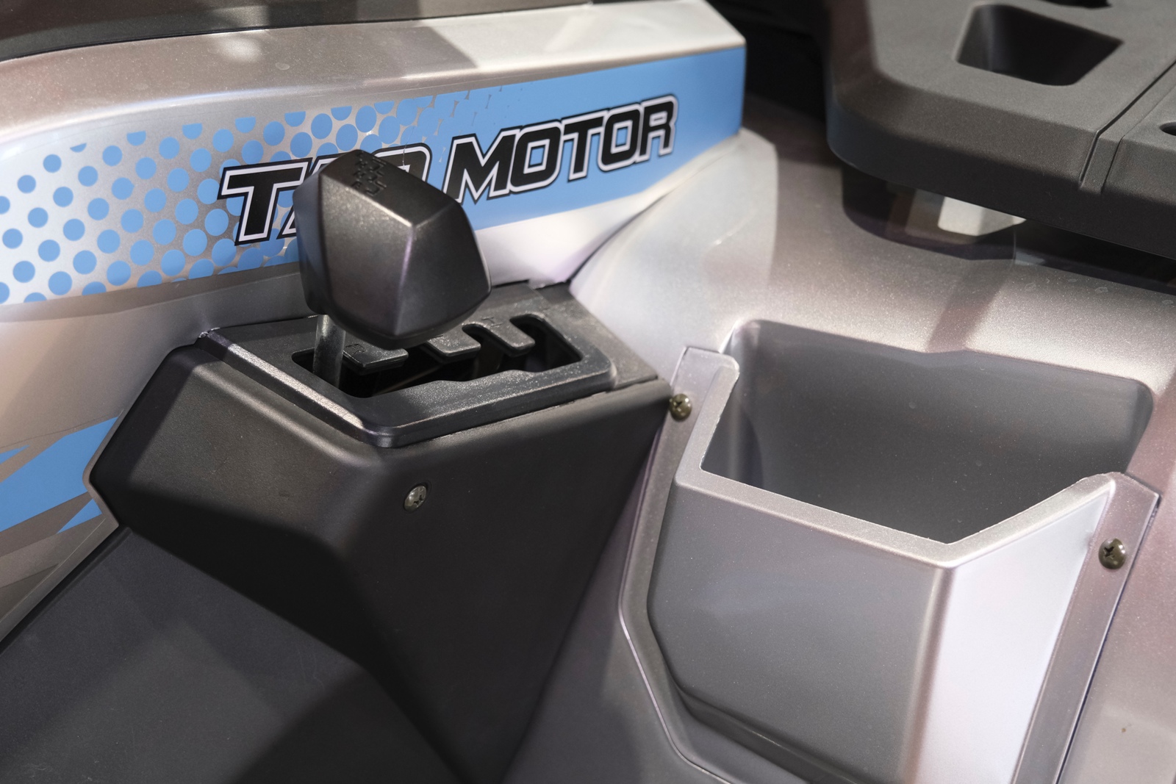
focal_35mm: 49
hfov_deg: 40.3
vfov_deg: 27.5
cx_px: 588
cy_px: 392
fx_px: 1601
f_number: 4
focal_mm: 32.5
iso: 1600
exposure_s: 1/125
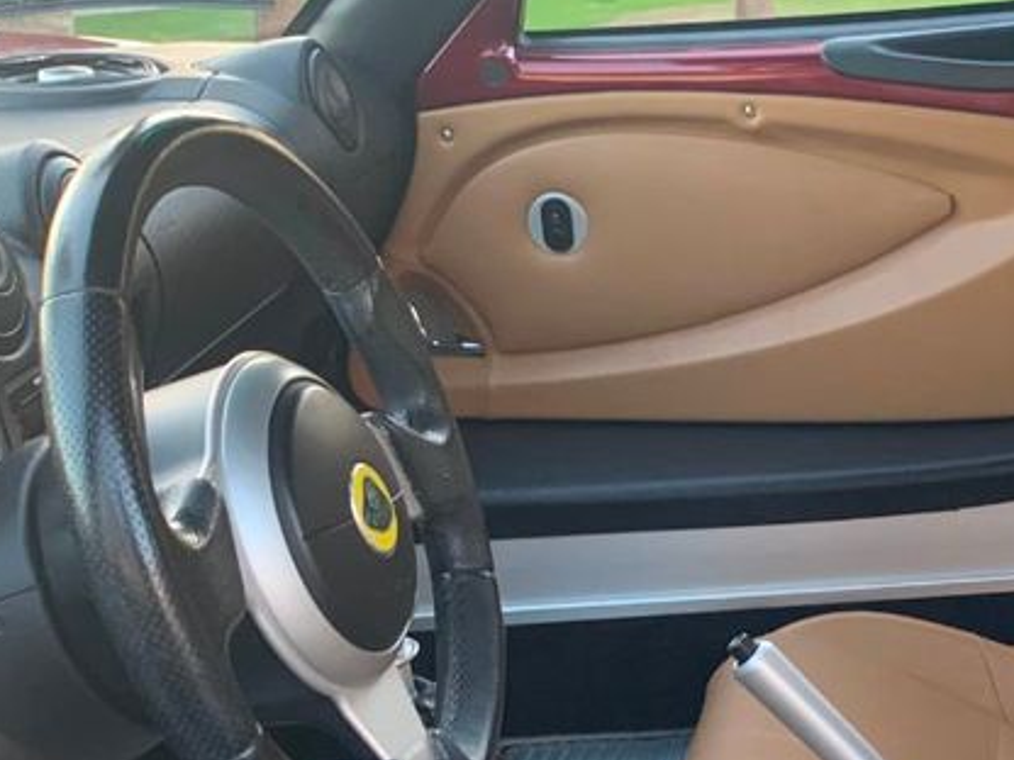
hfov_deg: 29.0
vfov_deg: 22.4
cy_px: 682
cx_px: 921
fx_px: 1875
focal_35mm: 64
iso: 100
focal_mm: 4.25
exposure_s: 1/71
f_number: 1.8
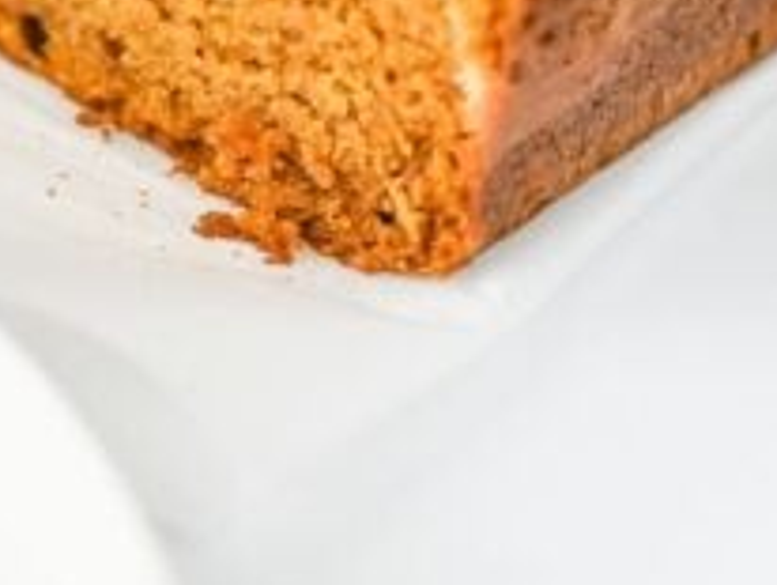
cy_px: -274
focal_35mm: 179
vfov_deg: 8.2
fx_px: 4023
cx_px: 136
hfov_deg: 11.0
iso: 280
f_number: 3.2
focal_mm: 50
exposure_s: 1/200
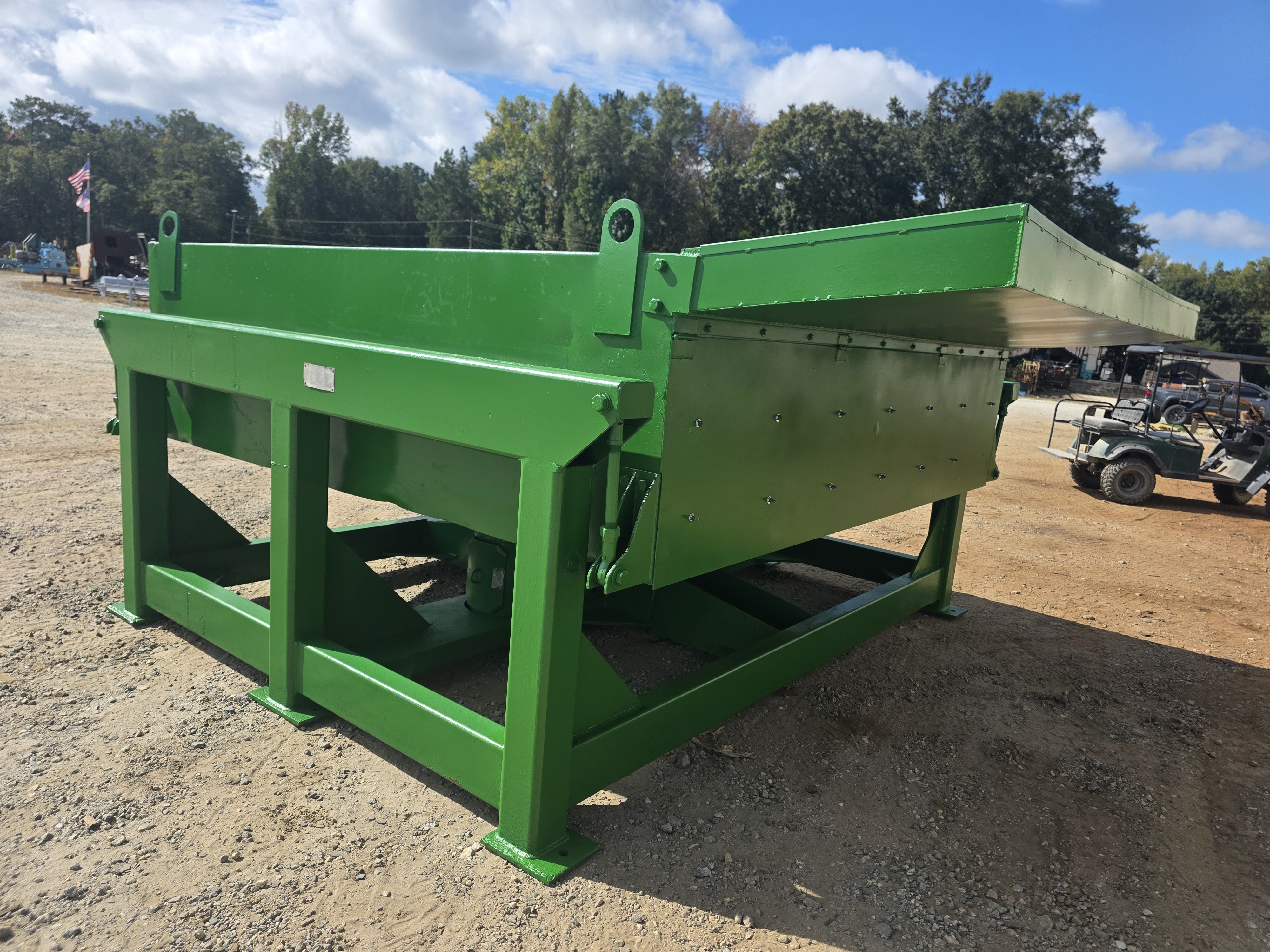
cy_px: 476
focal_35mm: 23
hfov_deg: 73.9
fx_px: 844
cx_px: 635
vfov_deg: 58.9
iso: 80
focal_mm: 6.3
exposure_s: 1/4889
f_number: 1.7
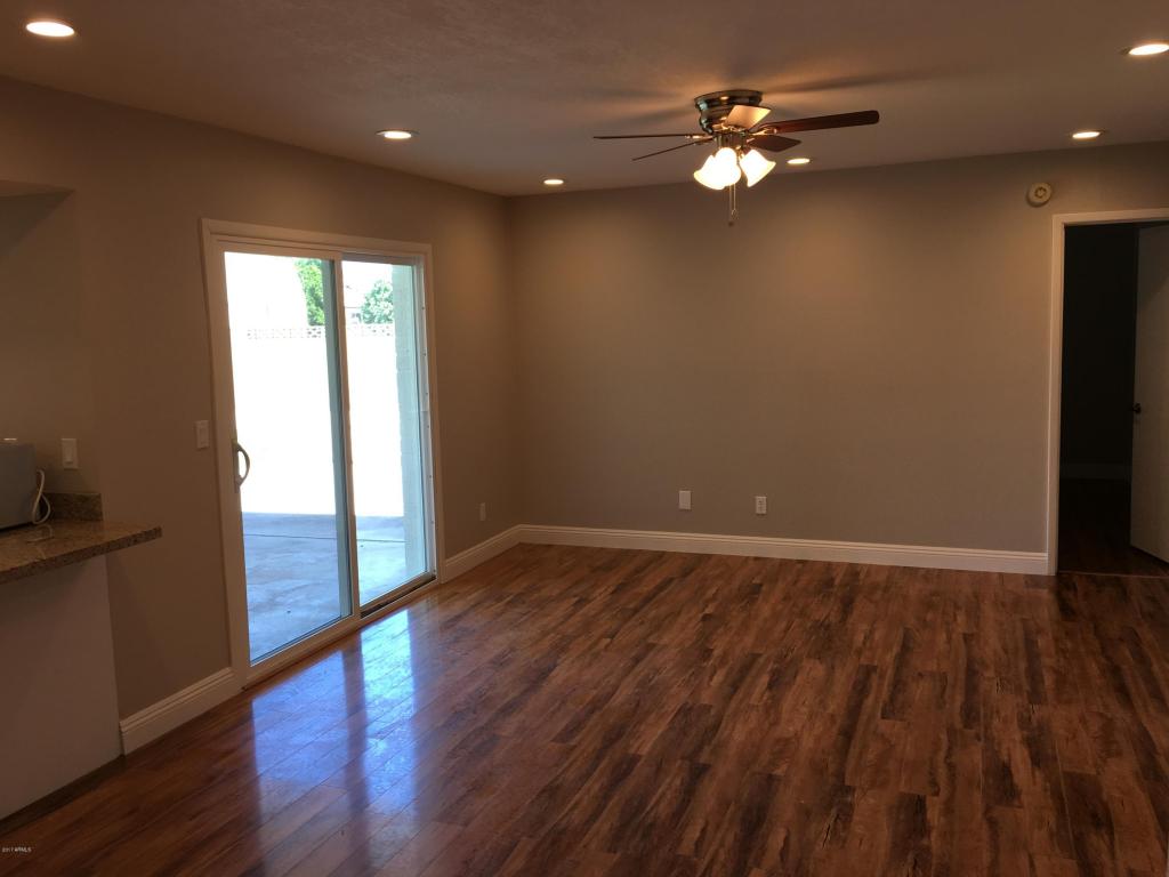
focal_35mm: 29
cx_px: 584
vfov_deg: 48.2
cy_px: 438
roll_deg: +1.2
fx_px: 979
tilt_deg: -5.8
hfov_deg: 61.7
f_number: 2.2
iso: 25
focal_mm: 4.15
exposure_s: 1/40
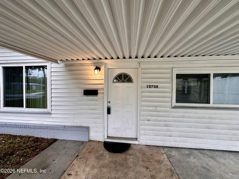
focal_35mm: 14
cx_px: 120
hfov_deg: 102.1
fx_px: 97
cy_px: 90
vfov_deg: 85.7
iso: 40
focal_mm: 2.22
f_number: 2.2
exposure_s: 1/120
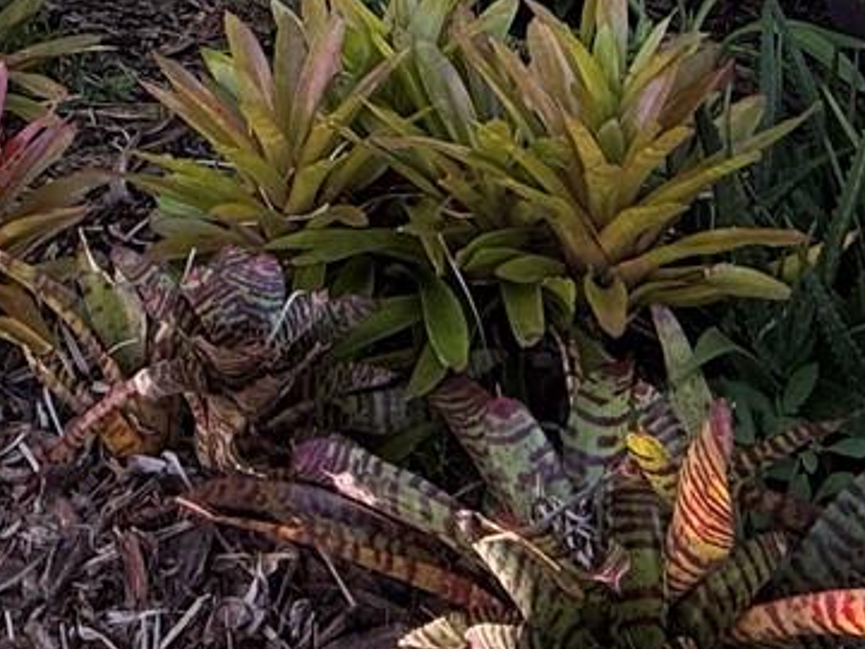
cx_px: 199
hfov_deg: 30.6
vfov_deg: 17.9
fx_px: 1550
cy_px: -580
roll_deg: +0.8
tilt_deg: +2.6
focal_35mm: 62
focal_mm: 2.22
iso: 64
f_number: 2.2
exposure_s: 1/403
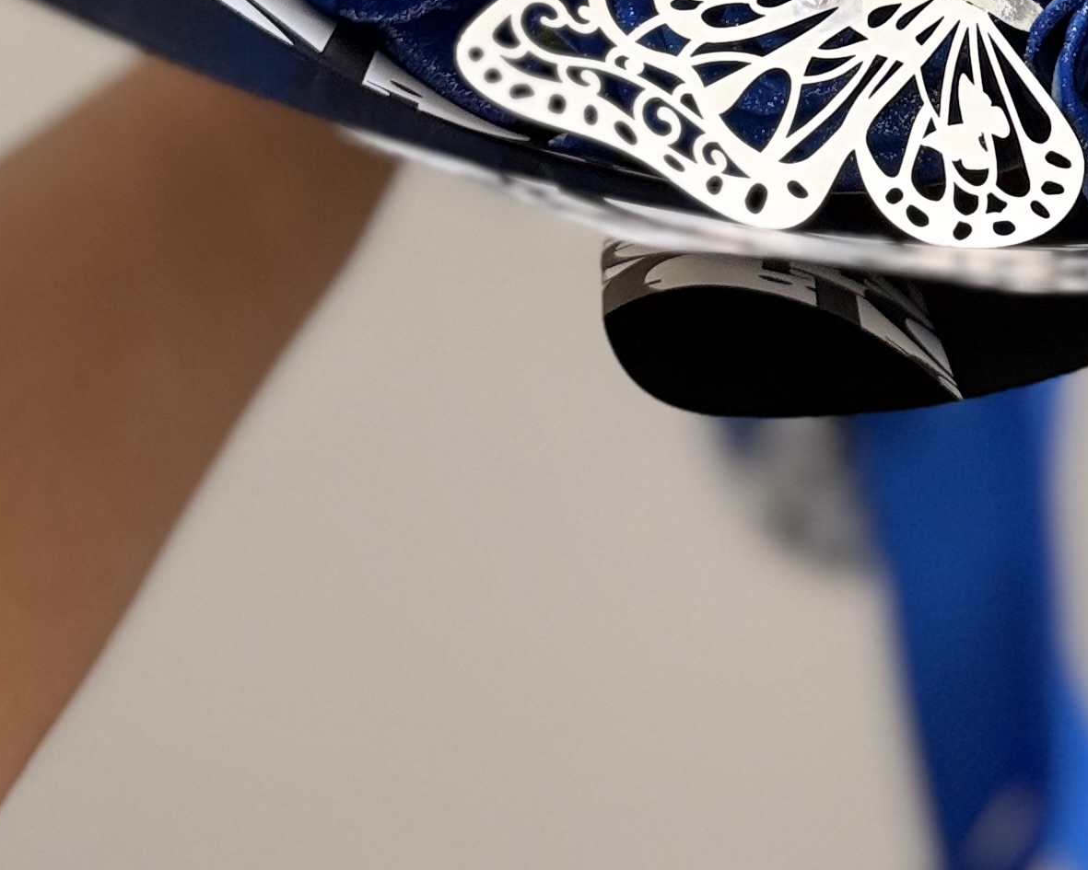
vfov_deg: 17.2
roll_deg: -0.4
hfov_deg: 23.2
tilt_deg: -30.5
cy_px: -456
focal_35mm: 80
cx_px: 989
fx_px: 2576
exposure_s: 1/60
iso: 320
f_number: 1.78
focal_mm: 6.76
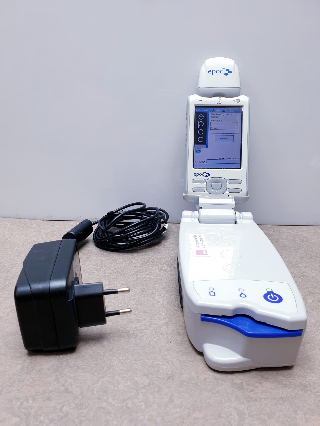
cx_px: 160
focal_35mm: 26
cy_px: 213
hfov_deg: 53.1
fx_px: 320
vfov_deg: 67.3
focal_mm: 4.3
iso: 50
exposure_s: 1/50
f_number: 2.4
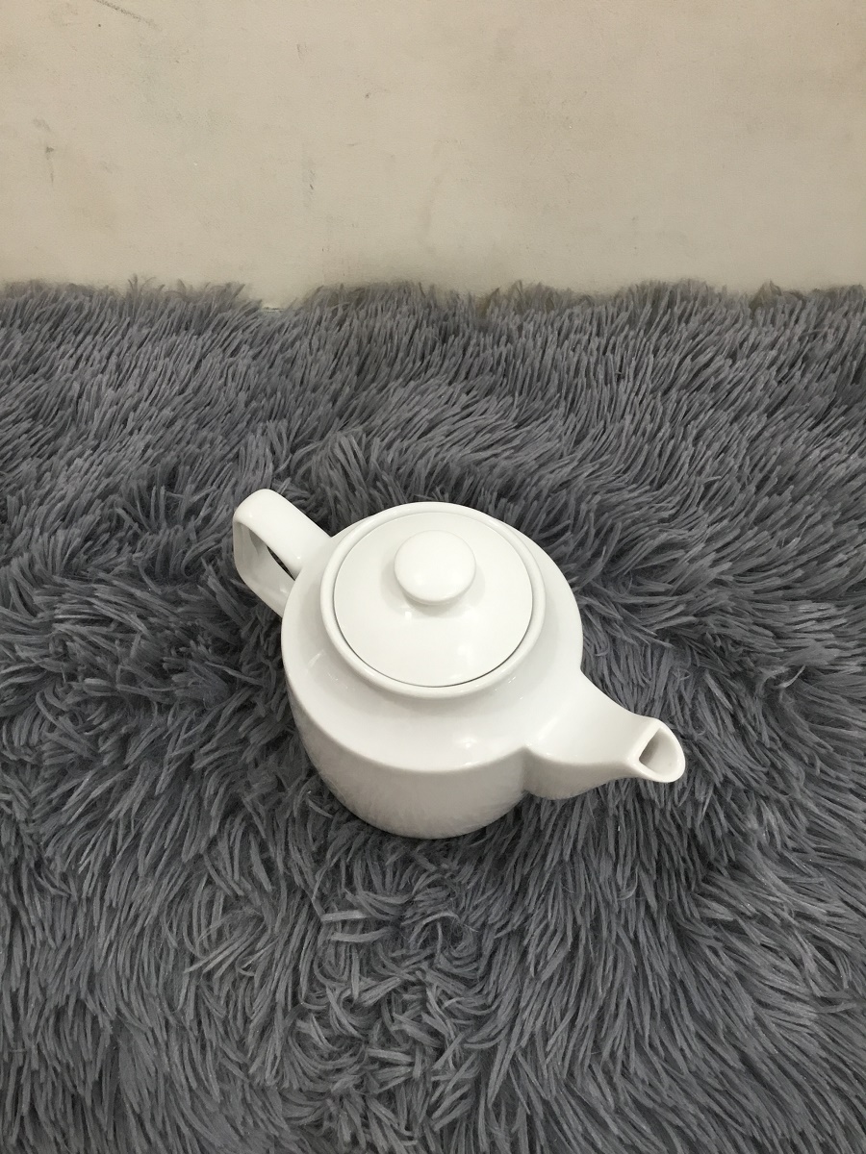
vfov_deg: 58.4
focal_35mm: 31
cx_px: 433
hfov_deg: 45.4
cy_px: 577
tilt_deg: -57.8
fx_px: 1034
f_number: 2.4
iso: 100
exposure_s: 1/33
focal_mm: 3.3
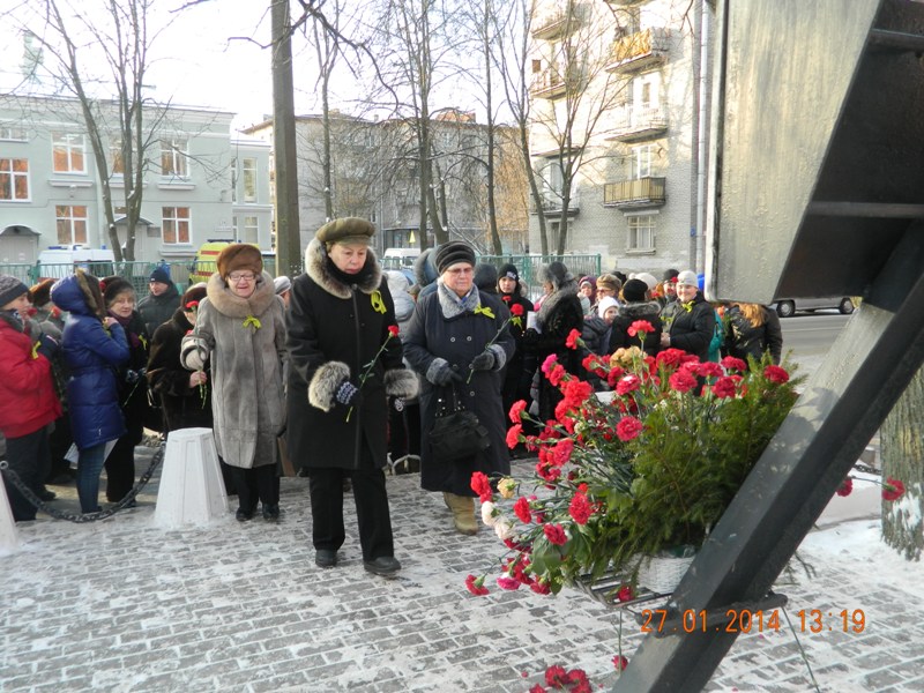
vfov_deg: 45.4
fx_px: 827
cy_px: 346
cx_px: 462
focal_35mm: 31
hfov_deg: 58.4
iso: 80
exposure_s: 1/100
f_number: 3.2
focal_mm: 5.6
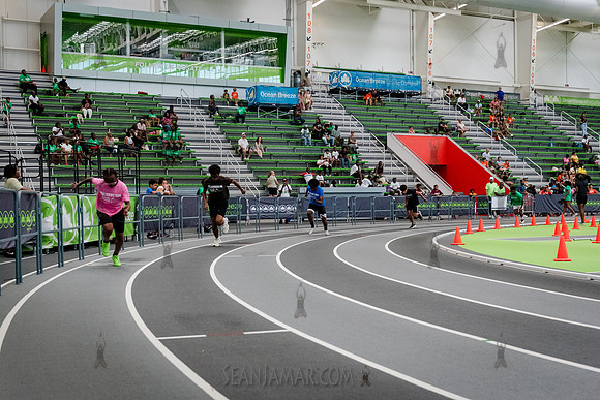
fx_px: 792
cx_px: 300
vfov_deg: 28.4
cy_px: 220
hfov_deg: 41.5
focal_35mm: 48
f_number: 3.5
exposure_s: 1/1250
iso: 6400
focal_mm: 42
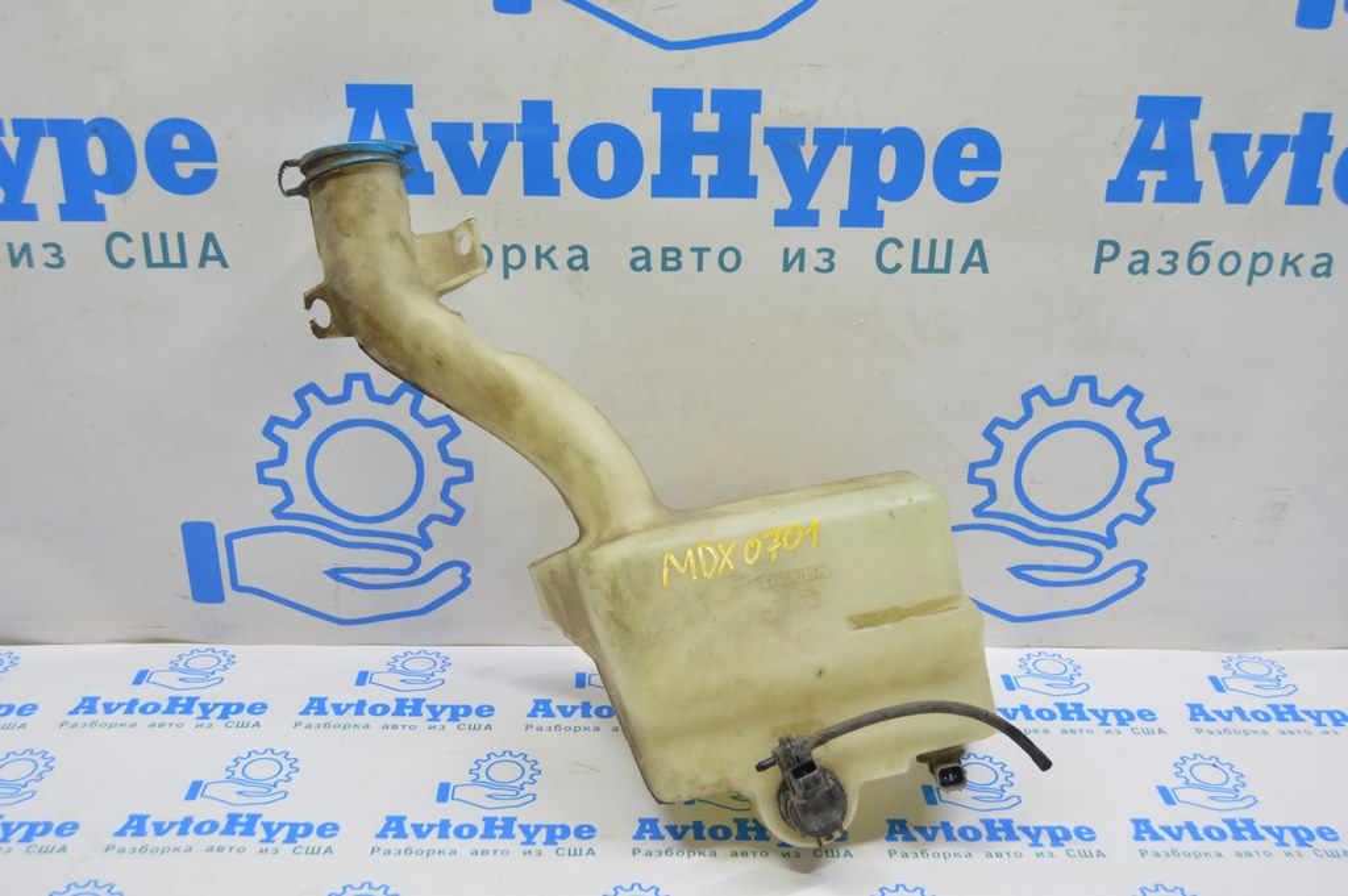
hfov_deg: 53.2
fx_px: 1347
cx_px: 674
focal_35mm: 36
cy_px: 448
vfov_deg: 36.8
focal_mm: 24
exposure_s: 1/20
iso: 400
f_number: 5.6
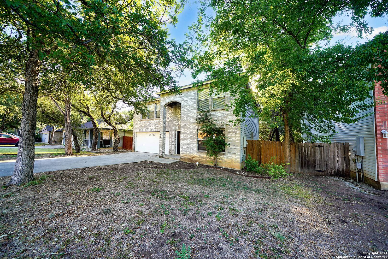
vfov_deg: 90.1
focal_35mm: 12
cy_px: 130
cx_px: 194
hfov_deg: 112.6
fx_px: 129
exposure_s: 1/60
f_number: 4
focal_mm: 12
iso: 100
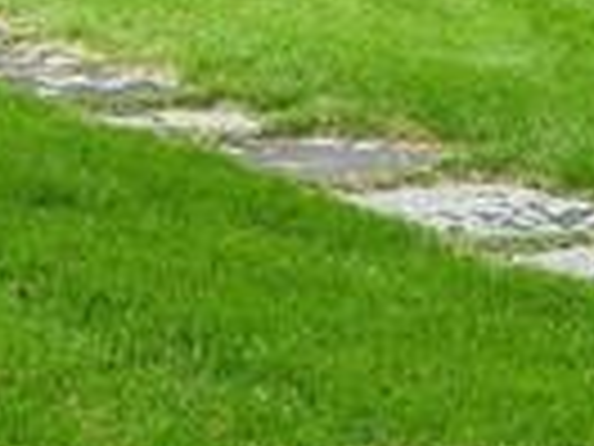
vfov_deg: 11.0
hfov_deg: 14.3
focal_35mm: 127
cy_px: -306
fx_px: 2179
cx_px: -356
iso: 250
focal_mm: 16
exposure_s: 1/125
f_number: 11
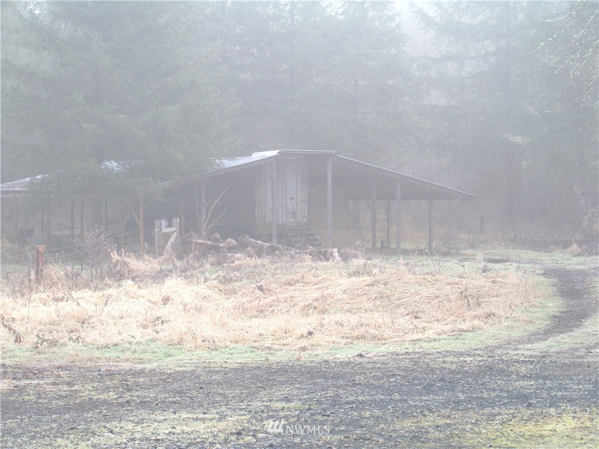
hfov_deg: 20.4
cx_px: 300
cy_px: 224
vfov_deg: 15.4
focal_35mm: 96
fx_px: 1661
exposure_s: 1/125
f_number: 3.6
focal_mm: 17.6
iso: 64
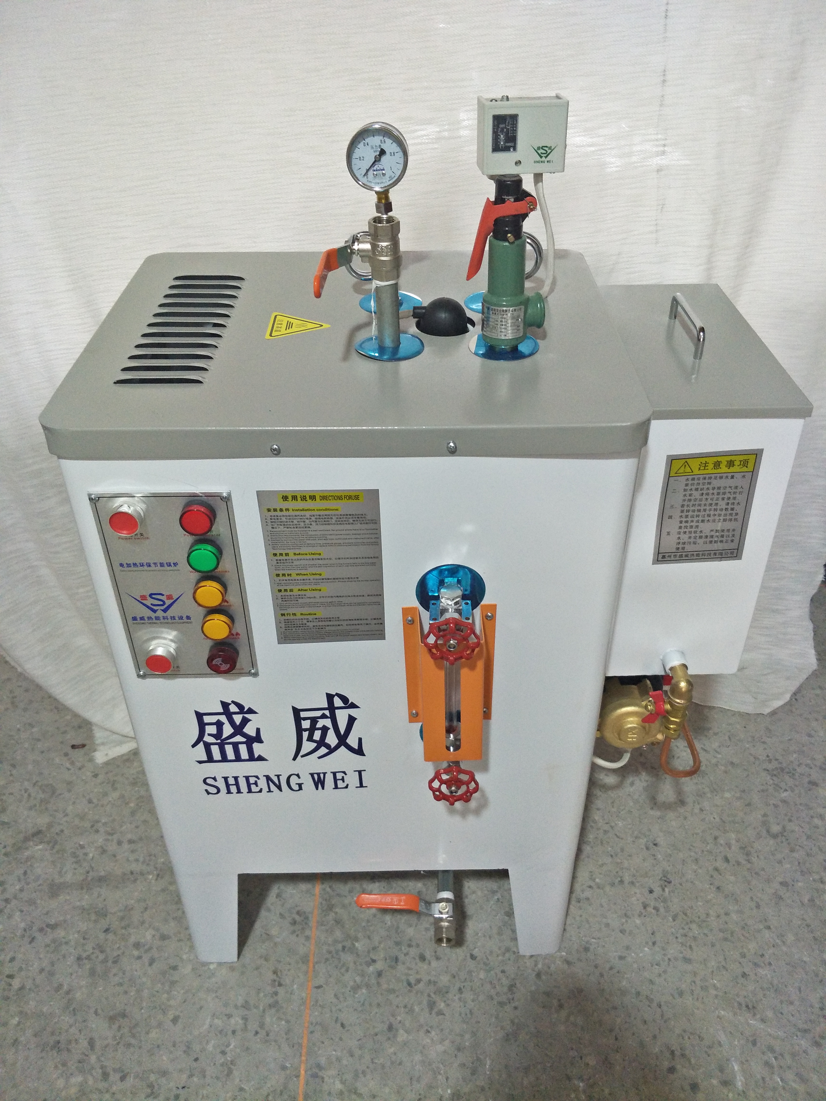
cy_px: 550
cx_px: 413
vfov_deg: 71.6
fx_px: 764
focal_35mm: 24
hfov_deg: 56.8
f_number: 1.7
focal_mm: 4.1
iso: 269
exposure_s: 1/33
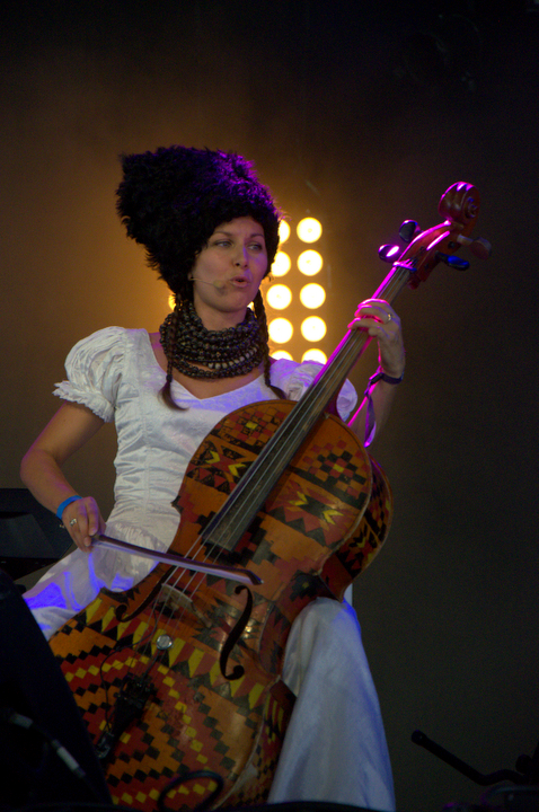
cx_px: 270
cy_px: 406
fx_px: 3547
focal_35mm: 158
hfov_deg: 8.7
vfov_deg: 13.1
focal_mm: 105
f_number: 5.6
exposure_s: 1/125
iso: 5000
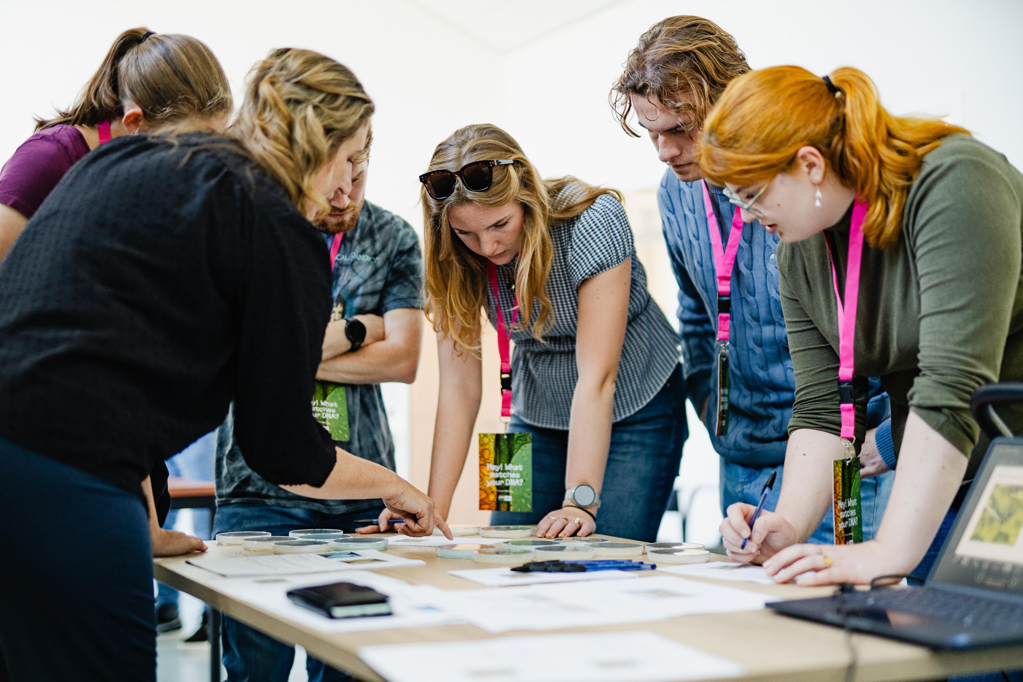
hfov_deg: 39.6
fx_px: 1421
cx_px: 512
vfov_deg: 27.0
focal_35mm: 50
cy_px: 341
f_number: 1.4
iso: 400
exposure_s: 1/250
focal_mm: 50
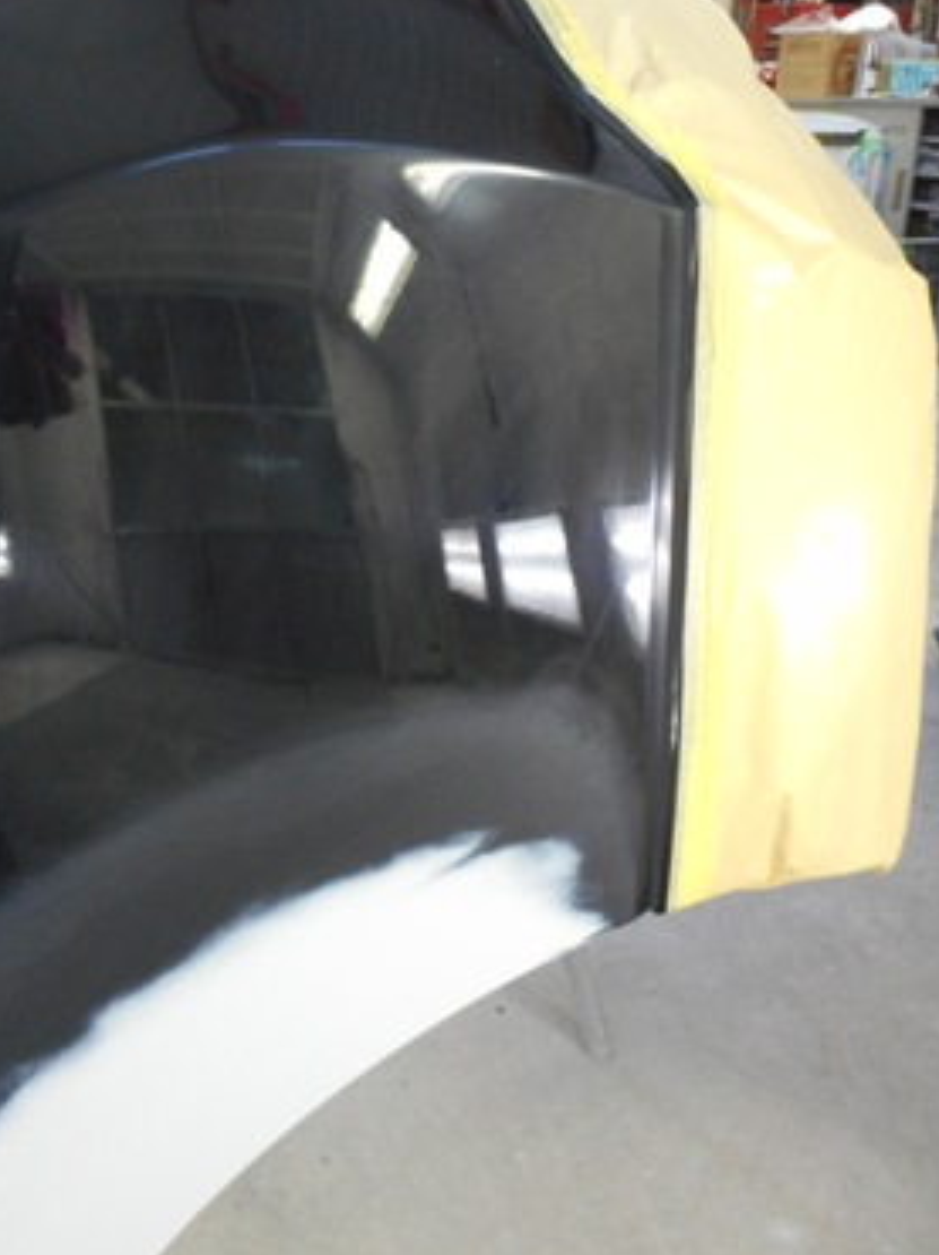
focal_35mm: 35
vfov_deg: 52.6
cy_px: 597
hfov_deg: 40.4
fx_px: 1267
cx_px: 366
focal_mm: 4.5
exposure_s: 1/20
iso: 400
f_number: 3.7
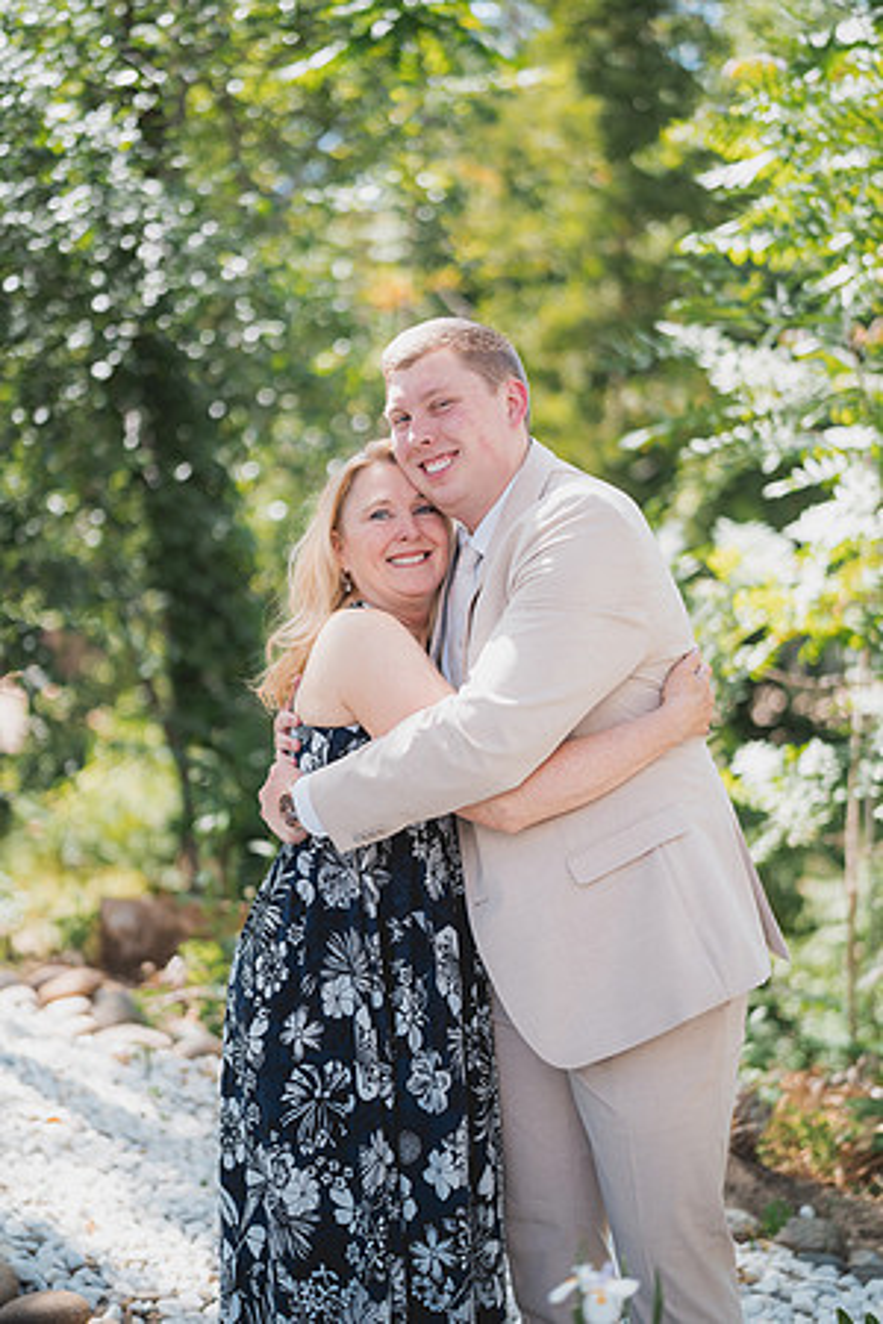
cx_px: 442
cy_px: 662
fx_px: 1839
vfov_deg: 39.6
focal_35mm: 50
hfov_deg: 27.0
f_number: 1.4
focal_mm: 50
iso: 200
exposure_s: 1/1250
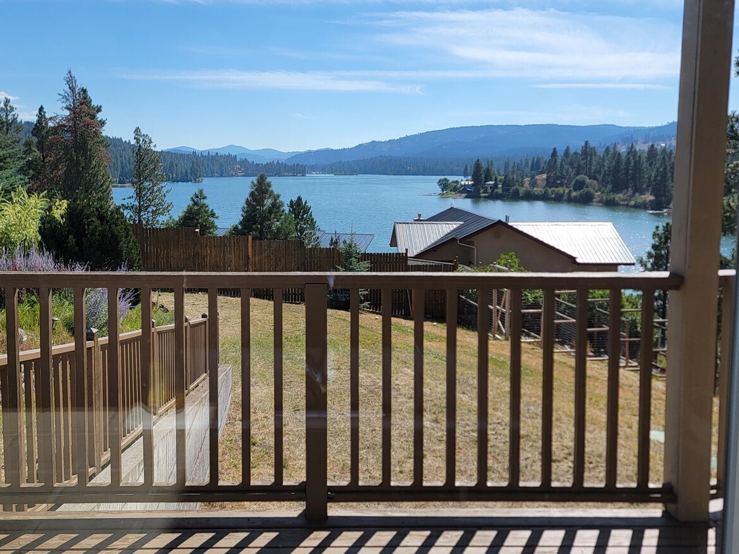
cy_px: 224
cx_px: 298
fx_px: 705
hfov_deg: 55.0
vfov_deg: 42.8
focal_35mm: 33
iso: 16
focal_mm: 6.7
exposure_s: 1/809
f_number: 1.8
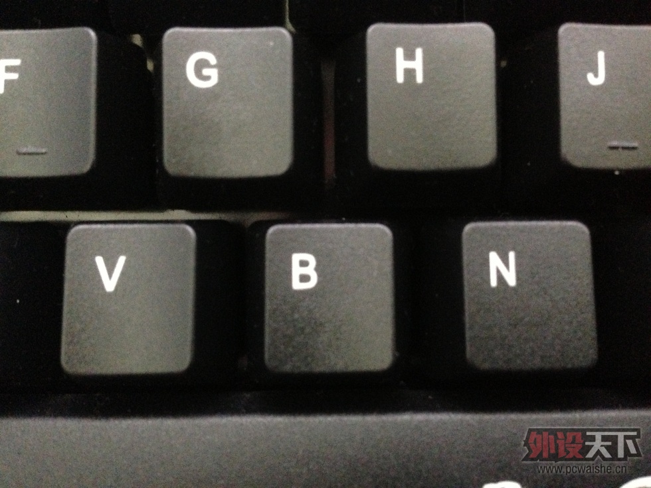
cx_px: 326
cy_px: 244
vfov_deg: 42.9
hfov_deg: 55.4
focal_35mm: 33
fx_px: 621
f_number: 2.4
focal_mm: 4.13
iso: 800
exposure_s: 1/15
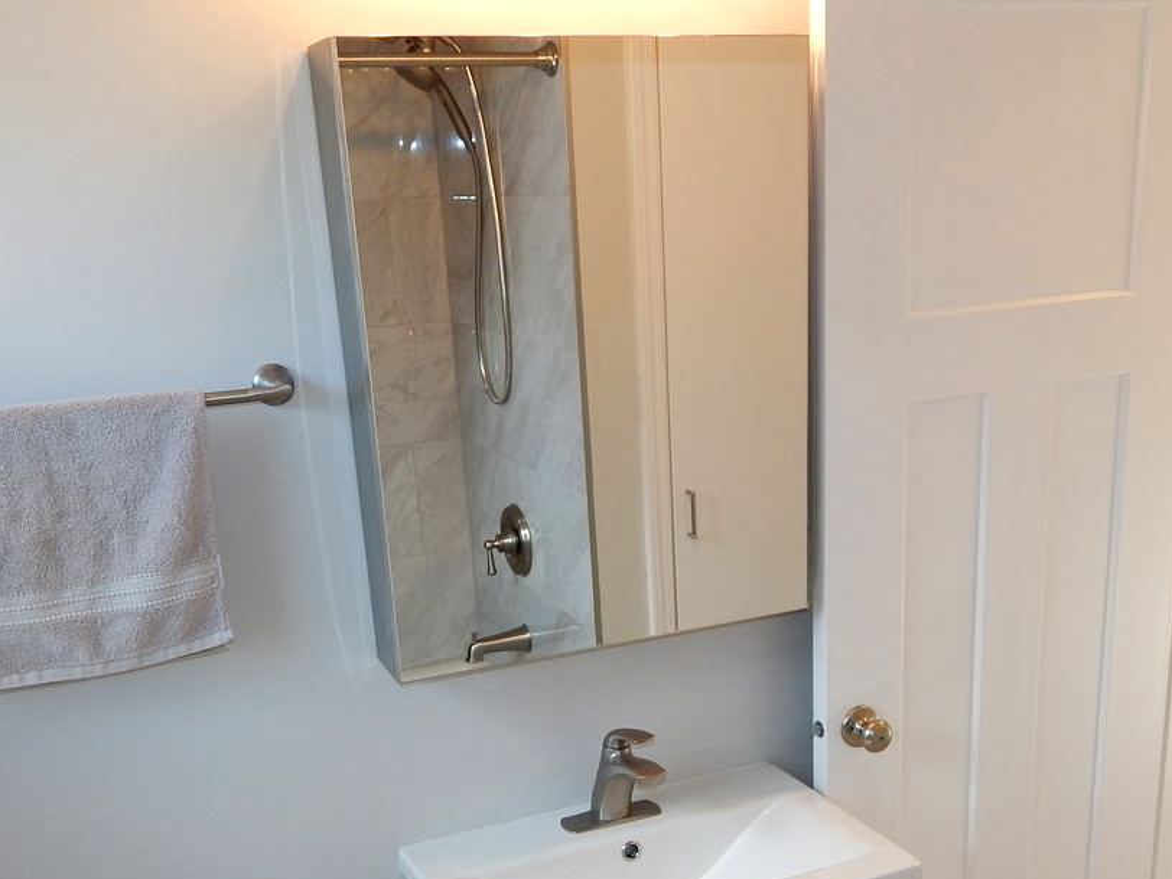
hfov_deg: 47.8
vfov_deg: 35.9
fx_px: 1320
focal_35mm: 39
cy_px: 664
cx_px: 622
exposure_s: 1/60
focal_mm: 4
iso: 125
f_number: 3
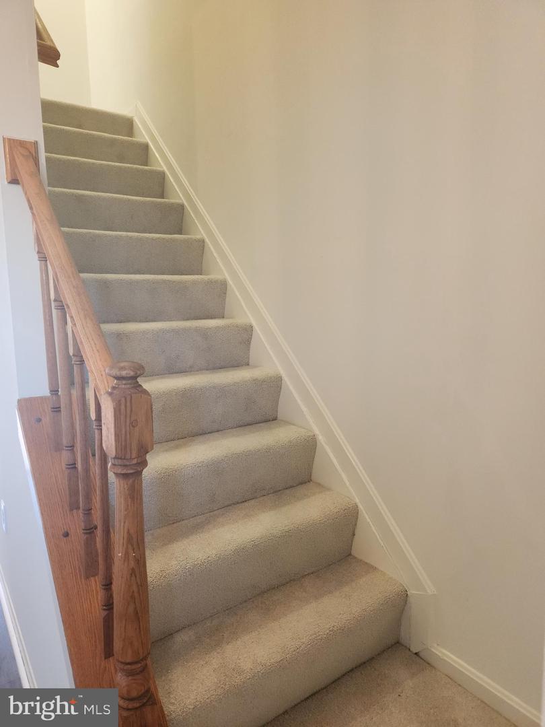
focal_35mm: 23
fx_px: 483
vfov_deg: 73.9
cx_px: 272
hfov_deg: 58.9
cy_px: 364
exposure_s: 1/60
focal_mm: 5.4
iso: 200
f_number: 1.8
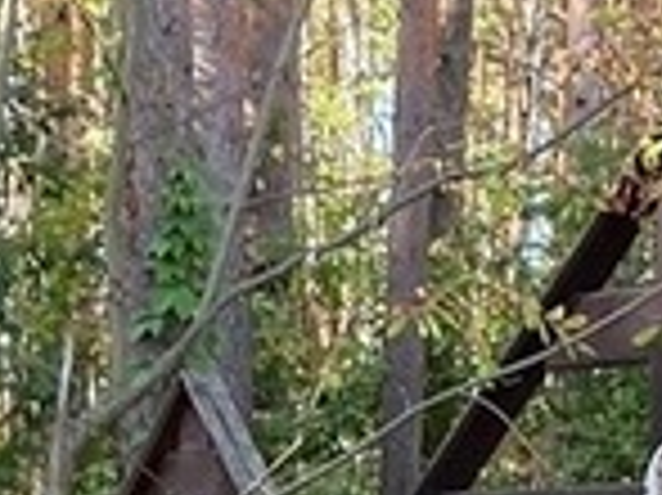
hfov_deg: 10.9
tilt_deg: -11.5
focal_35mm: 181
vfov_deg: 7.1
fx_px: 3459
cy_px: 1598
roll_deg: -0.4
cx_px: 54
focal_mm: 4.25
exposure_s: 1/121
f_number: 1.8
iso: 80
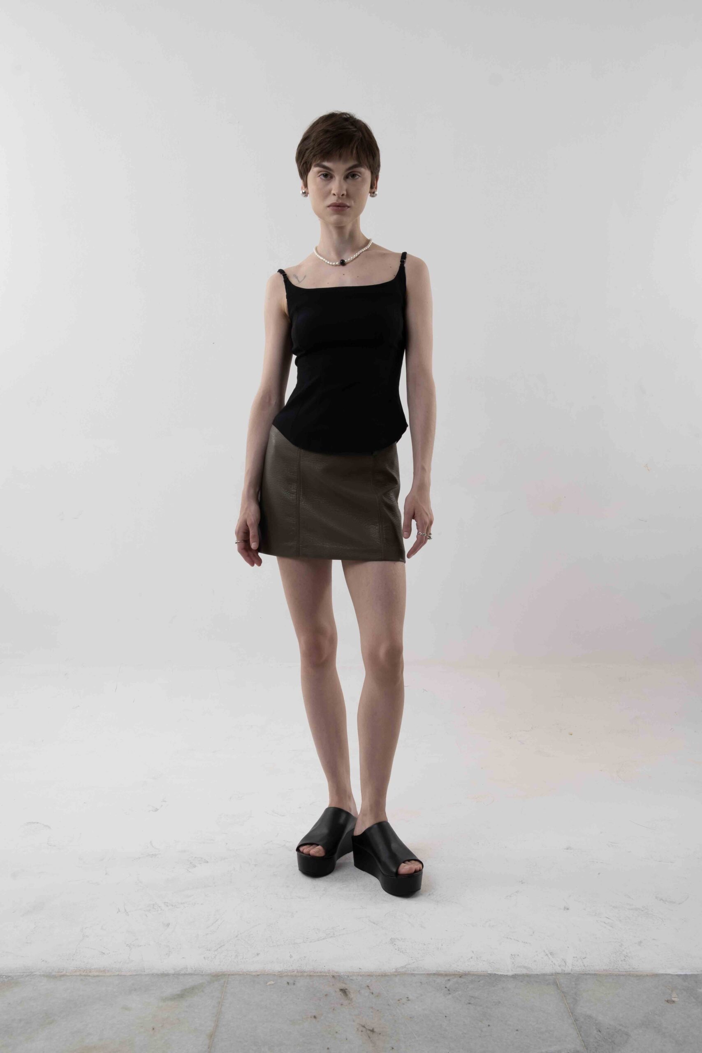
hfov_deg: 37.9
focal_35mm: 35
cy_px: 526
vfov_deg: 54.4
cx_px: 351
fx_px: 1024
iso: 80
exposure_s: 1/125
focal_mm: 23
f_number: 13
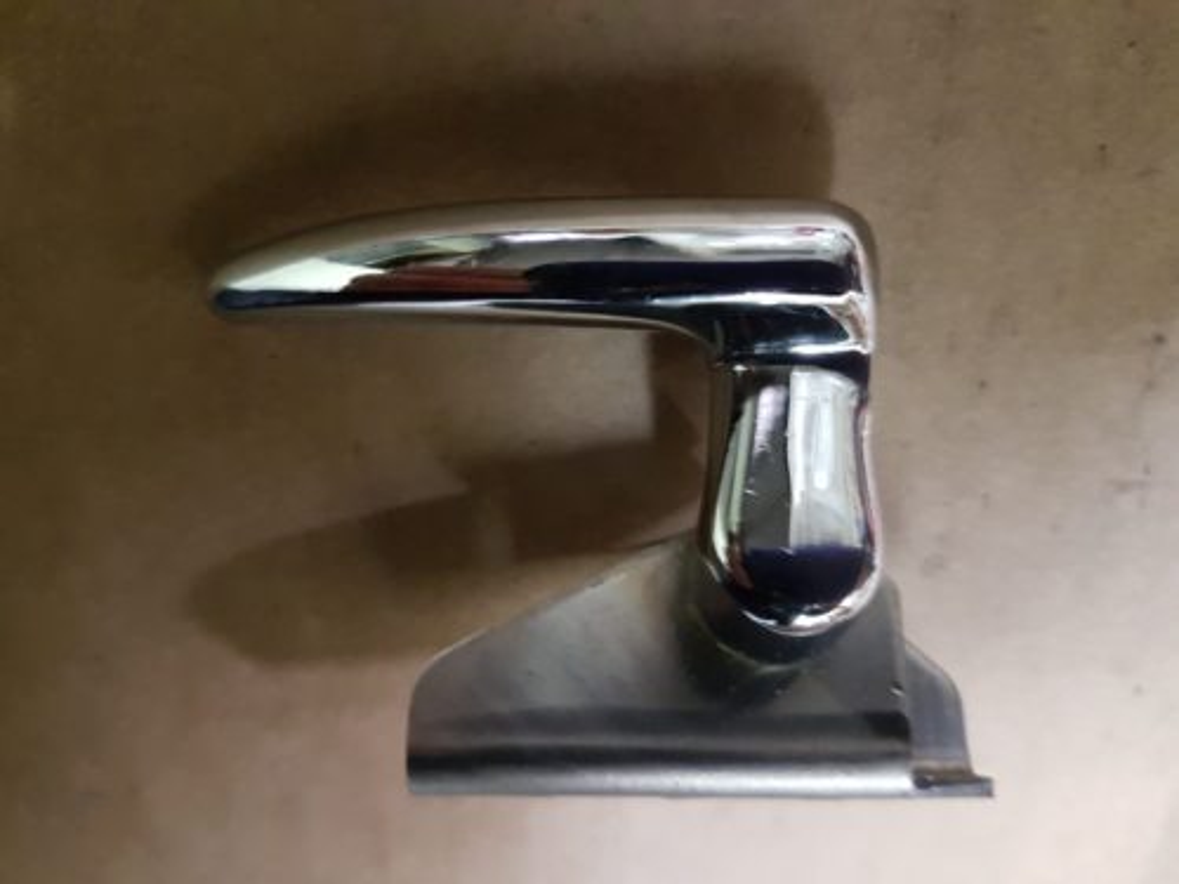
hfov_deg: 67.3
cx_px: 590
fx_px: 886
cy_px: 442
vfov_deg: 53.1
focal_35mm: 26
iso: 400
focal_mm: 4.2
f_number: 1.7
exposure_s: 1/10
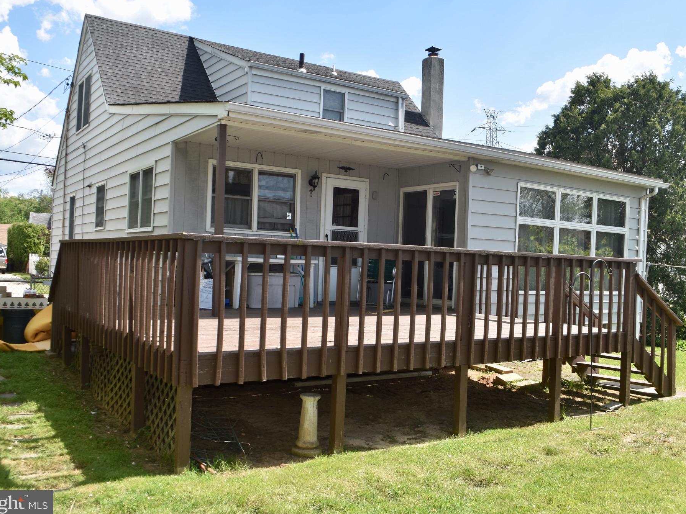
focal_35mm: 33
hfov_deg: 55.3
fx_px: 654
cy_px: 257
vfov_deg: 42.9
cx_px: 361
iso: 100
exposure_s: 1/200
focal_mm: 20
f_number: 8
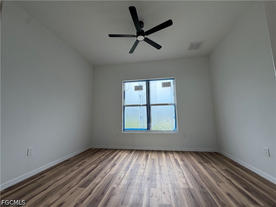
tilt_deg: +7.2
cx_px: 138
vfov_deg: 85.7
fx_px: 112
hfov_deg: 102.1
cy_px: 104
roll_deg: +2.0
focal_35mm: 14
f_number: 2.2
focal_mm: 2.22
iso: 64
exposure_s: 1/121
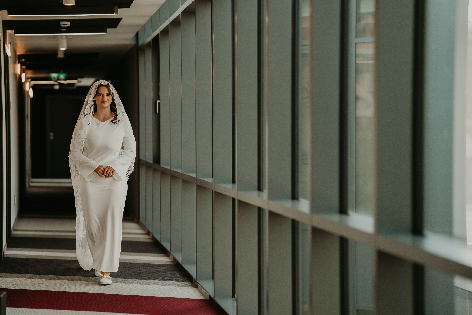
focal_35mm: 85
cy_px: 158
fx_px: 1114
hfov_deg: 23.9
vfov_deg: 16.1
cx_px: 236
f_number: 2.2
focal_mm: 85
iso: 800
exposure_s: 1/1250
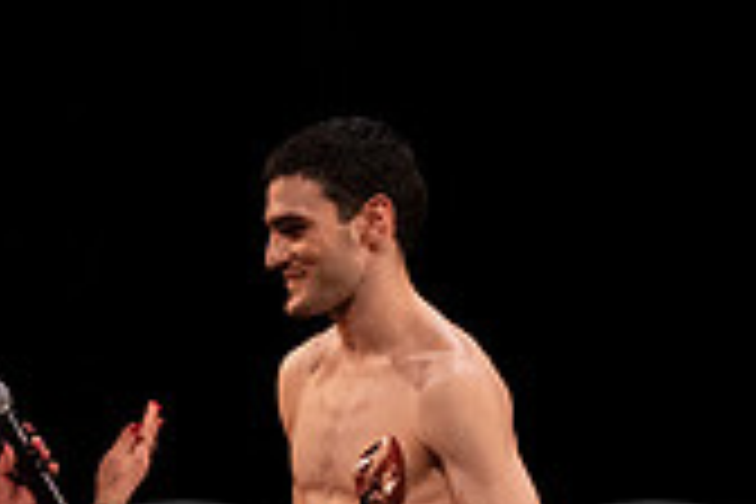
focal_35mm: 1358
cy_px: 722
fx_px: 28516
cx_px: 148
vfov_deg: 1.0
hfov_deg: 1.5
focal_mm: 394
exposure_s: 1/500
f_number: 10
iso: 12800
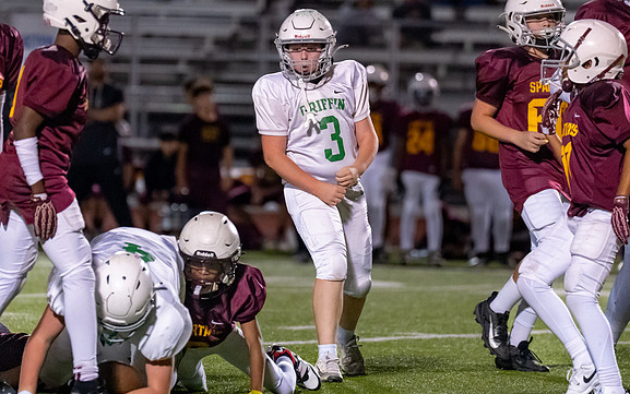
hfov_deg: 5.2
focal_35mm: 402
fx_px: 6904
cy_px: 133
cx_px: 268
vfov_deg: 3.3
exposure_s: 1/1250
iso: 4000
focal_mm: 200
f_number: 2.8
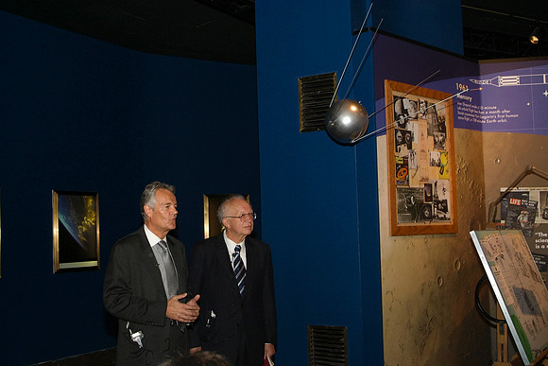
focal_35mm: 42
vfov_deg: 31.9
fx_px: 639
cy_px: 183
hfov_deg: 46.4
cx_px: 274
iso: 800
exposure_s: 1/45
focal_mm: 28
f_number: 8
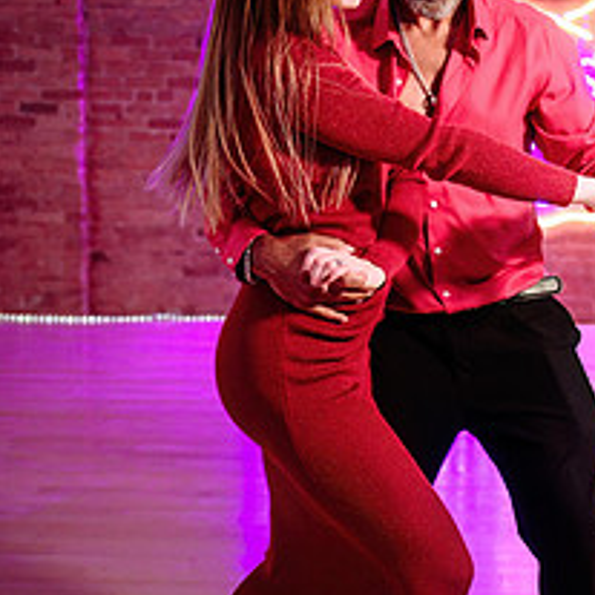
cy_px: 315
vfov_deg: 22.2
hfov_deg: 21.8
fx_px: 1517
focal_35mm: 78
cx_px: 496
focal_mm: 28
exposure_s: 1/200
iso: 1600
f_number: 2
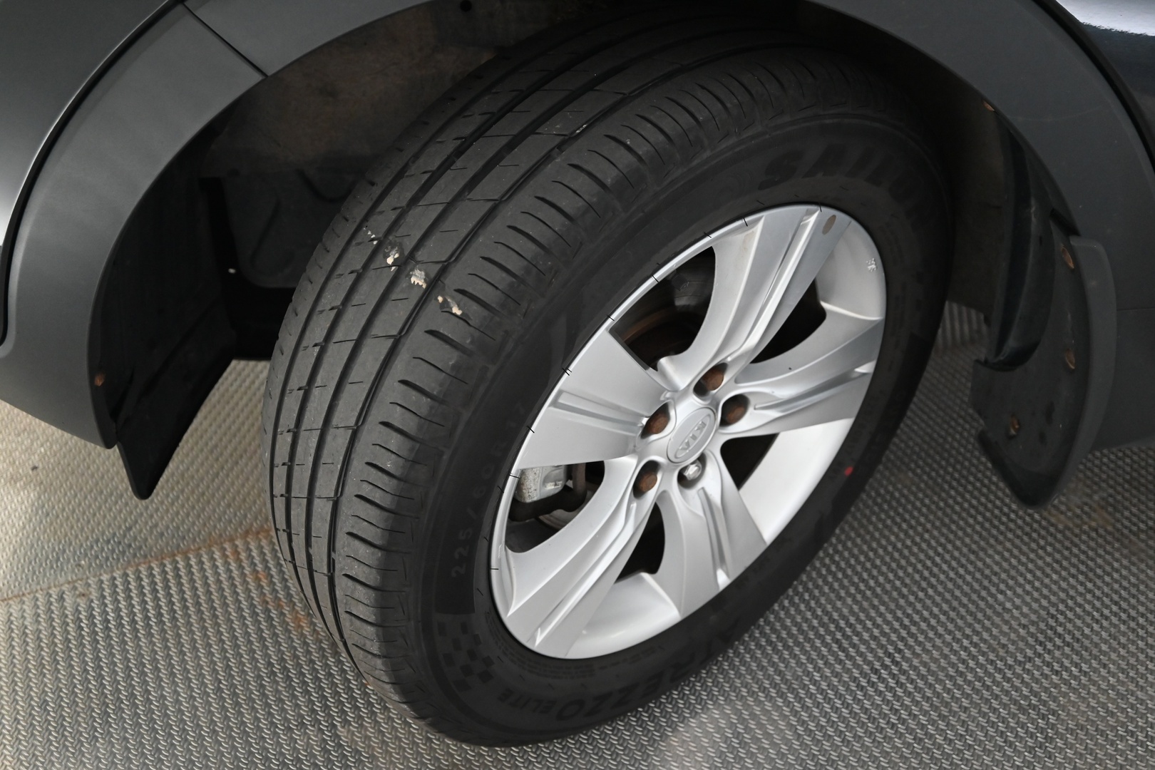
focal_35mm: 35
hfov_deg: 54.4
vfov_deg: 37.9
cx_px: 578
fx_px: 1123
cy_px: 385
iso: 3200
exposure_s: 1/100
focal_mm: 35
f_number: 5
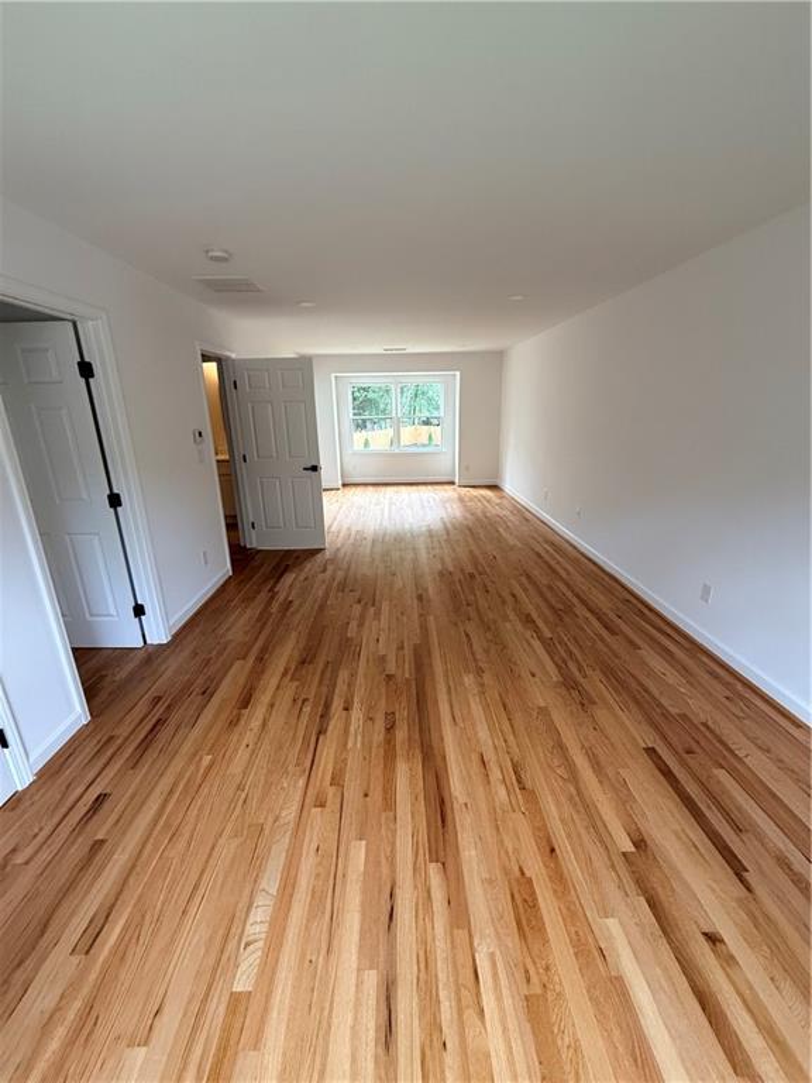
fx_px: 438
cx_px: 406
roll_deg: -0.3
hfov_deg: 85.7
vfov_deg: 102.1
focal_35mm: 14
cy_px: 542
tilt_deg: -16.6
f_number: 2.2
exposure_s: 1/99
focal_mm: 2.22
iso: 200
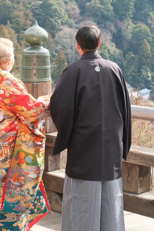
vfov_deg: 19.8
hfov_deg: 13.3
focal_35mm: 103
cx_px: 43
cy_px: 103
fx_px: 661
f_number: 8
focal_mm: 47.6
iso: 800
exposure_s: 1/250
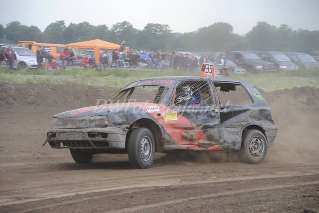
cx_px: 160
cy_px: 106
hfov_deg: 12.4
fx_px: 1463
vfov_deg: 8.3
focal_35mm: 165
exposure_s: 1/500
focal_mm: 110
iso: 560
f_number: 5.3
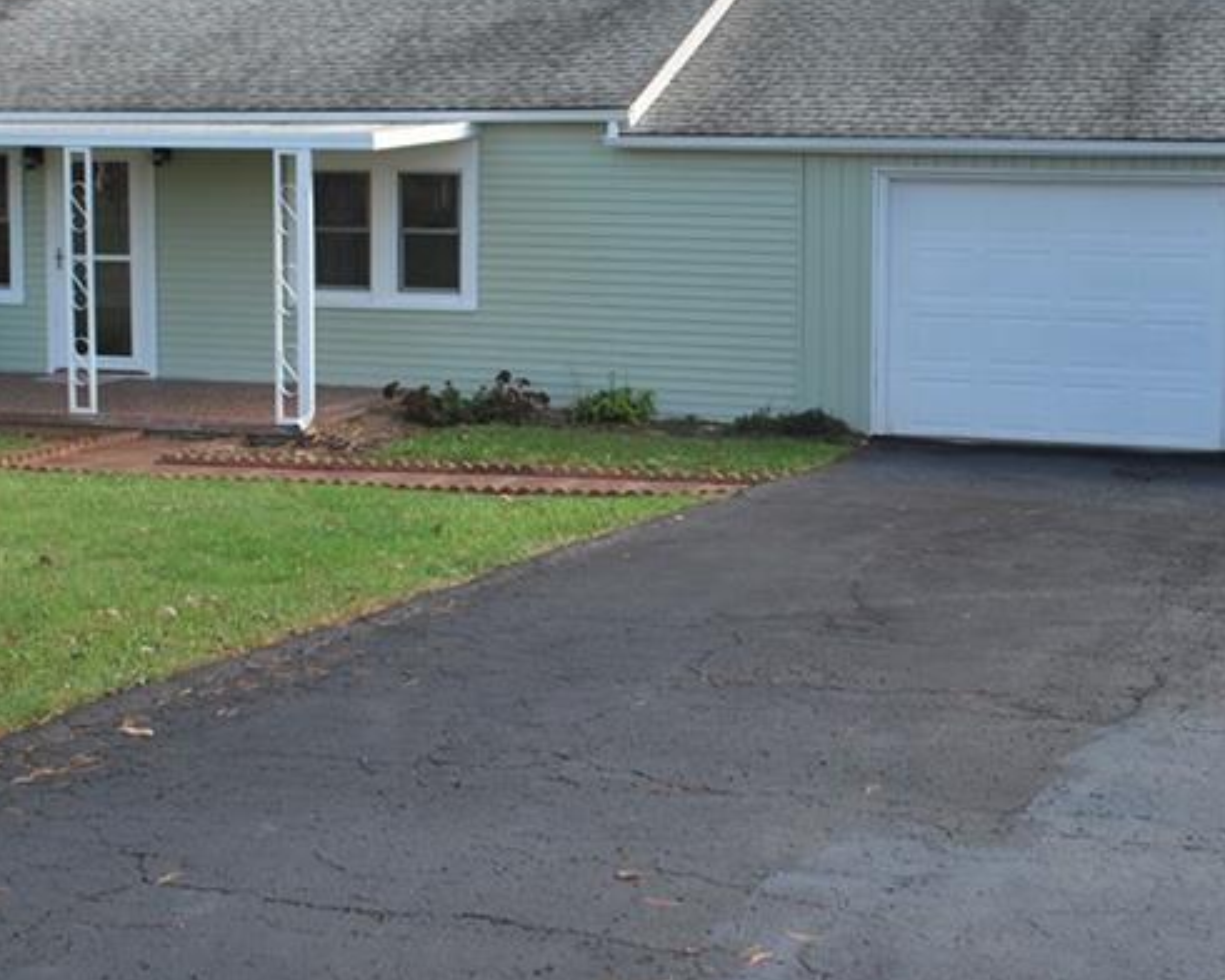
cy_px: 266
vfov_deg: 25.5
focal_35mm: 59
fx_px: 2139
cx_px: 630
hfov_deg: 32.0
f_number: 7.1
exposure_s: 1/200
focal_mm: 20
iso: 100
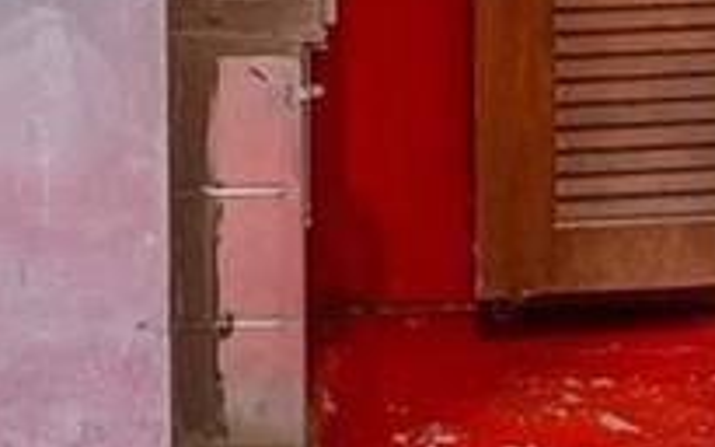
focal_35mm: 131
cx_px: 133
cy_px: -478
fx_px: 2551
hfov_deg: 15.8
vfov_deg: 9.3
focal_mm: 11
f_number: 8
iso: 500
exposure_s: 1/4
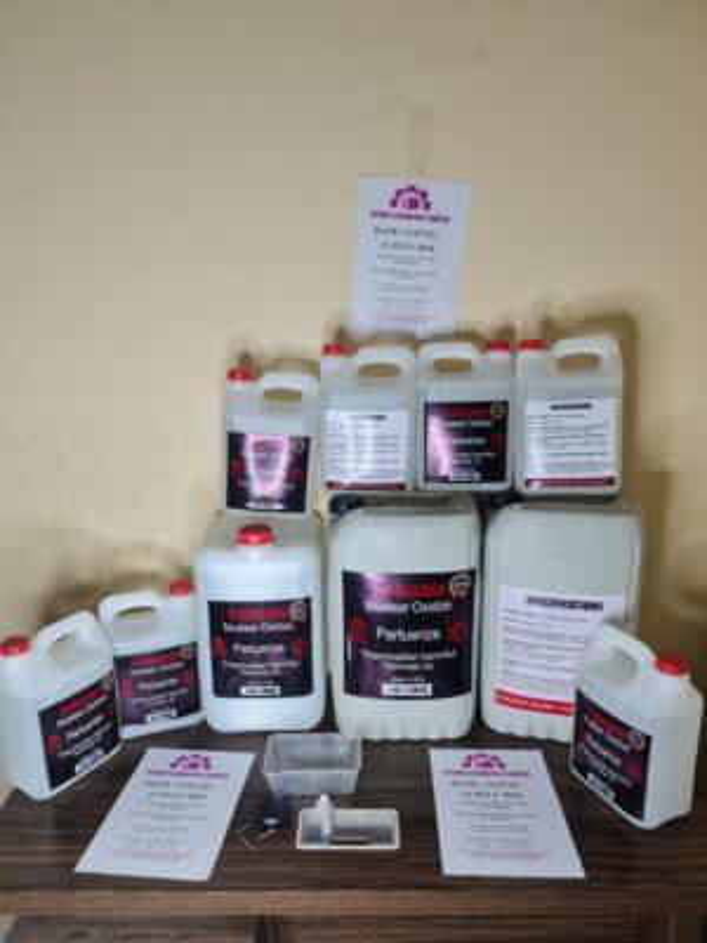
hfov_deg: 54.9
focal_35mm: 25
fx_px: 681
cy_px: 472
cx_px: 354
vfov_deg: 69.4
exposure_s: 1/100
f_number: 1.8
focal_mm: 7
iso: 80
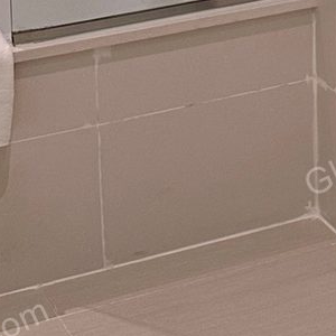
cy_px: -311
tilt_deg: -5.2
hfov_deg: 10.8
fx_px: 1658
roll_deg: -0.4
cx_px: 629
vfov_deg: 10.7
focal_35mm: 151
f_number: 1.78
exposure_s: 1/50
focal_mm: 6.86
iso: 160
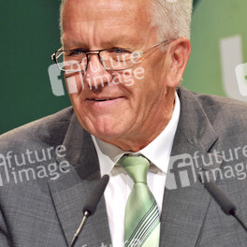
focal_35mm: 464
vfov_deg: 3.8
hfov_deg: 3.8
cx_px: 124
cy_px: 121
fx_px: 3746
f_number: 6.3
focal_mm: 240
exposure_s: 1/160
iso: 800
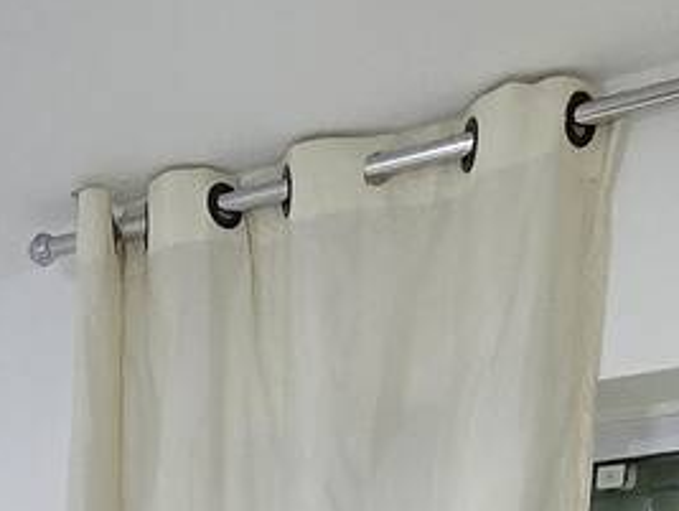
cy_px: 1281
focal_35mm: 70
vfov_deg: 13.7
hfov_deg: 26.2
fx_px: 1375
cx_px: -10
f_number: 2.2
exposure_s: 1/60
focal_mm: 2.2
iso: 1000
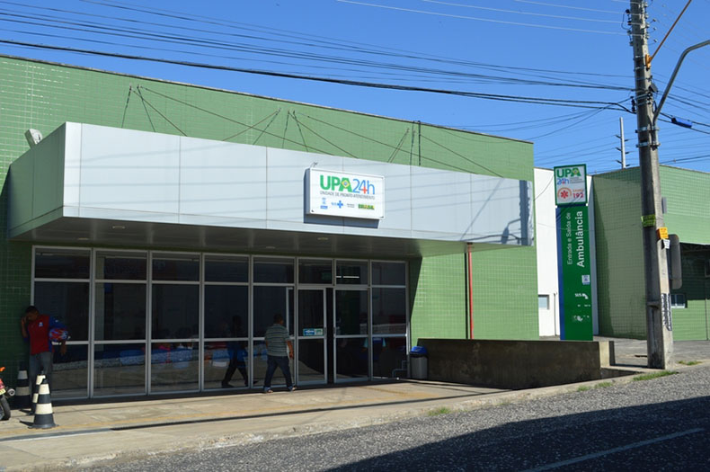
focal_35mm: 39
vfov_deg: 34.1
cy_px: 236
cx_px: 355
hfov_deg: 49.6
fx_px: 768
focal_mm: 26
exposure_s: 1/250
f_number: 8
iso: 100
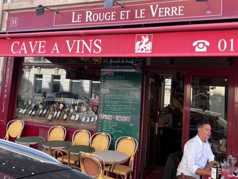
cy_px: 72
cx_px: 132
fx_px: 241
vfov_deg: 40.6
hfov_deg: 52.5
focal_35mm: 35
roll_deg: -4.8
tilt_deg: +3.0
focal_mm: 5.1
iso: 50
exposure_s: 1/348
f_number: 1.6
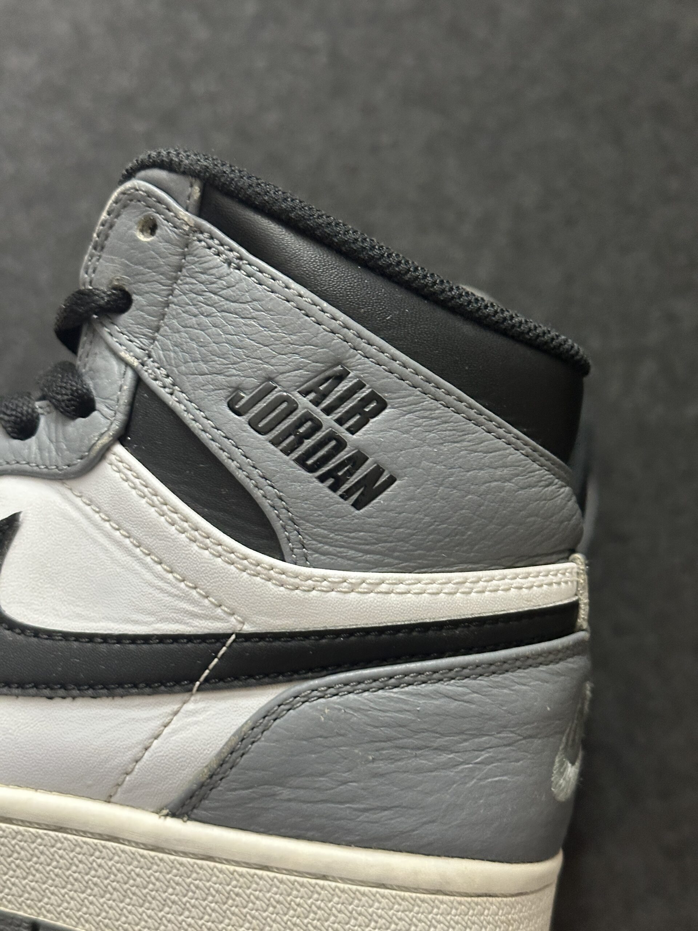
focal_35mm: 48
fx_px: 1291
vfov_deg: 39.7
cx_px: 349
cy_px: 466
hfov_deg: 30.3
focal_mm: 6.86
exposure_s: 1/40
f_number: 1.78
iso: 500
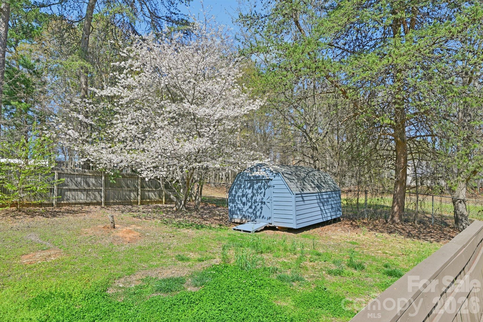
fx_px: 288
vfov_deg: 58.3
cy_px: 161
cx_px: 242
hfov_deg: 79.9
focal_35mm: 22
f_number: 8
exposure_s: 1/320
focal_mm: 21.5
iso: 100
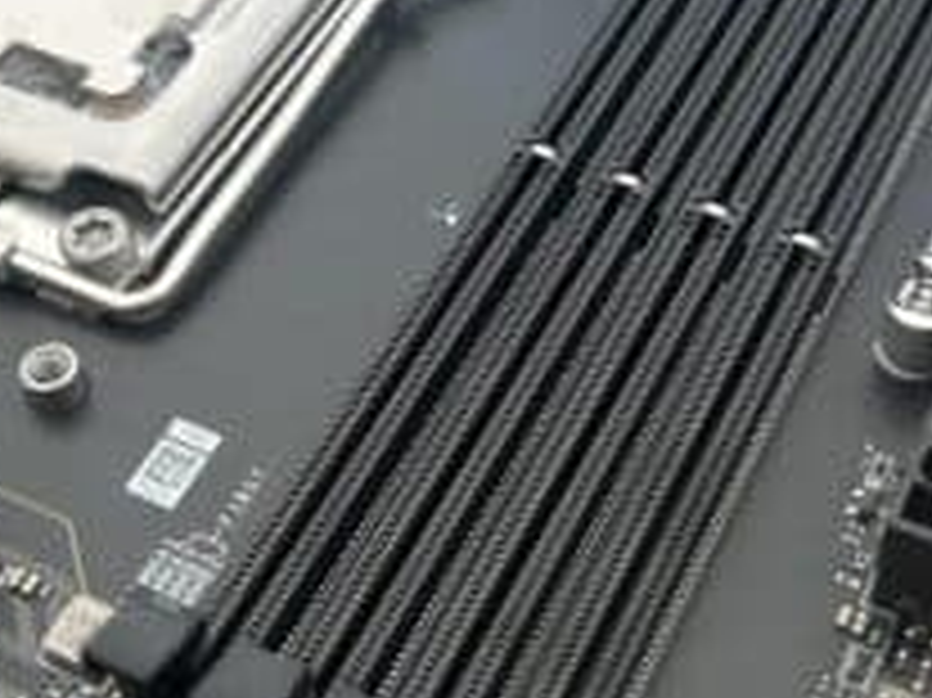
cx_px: 480
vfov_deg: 21.8
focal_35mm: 67
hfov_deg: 29.0
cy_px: 230
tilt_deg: -48.7
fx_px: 1803
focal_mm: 5.7
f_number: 1.5
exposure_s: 1/478
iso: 50
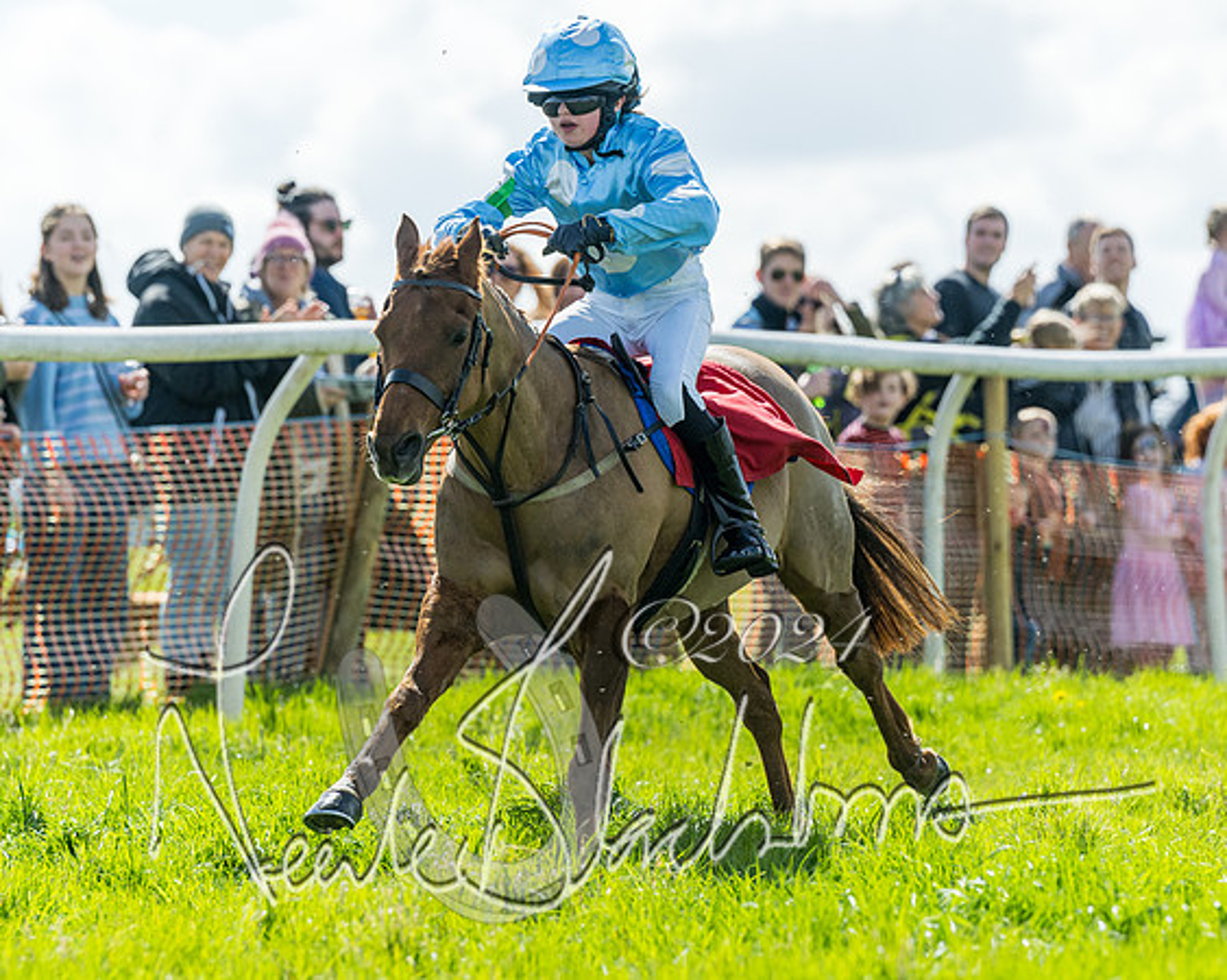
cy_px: 534
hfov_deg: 7.2
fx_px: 9707
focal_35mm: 267
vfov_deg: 5.8
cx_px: 638
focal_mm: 175
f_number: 4
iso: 400
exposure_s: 1/4000
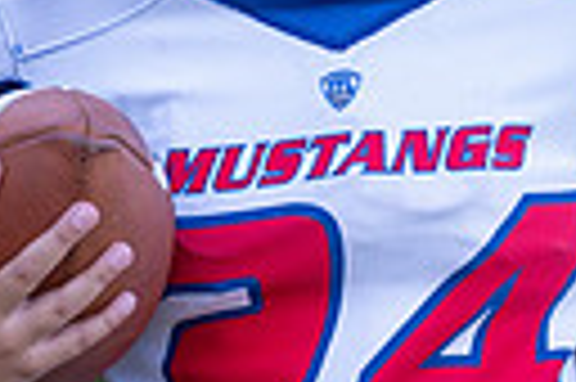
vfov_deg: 2.0
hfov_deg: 3.0
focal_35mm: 691
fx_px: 11042
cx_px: 403
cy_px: 77
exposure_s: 1/320
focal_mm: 142
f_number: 2.8
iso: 400
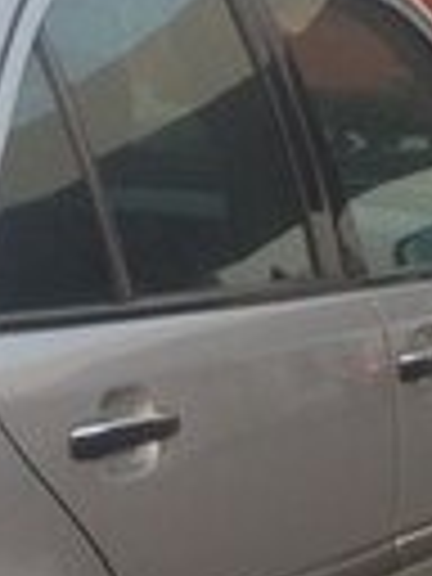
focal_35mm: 149
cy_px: 781
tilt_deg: -17.6
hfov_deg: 9.8
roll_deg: -3.6
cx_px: -81
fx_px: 2479
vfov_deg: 12.8
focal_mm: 4.15
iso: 50
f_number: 2.2
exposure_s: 1/100
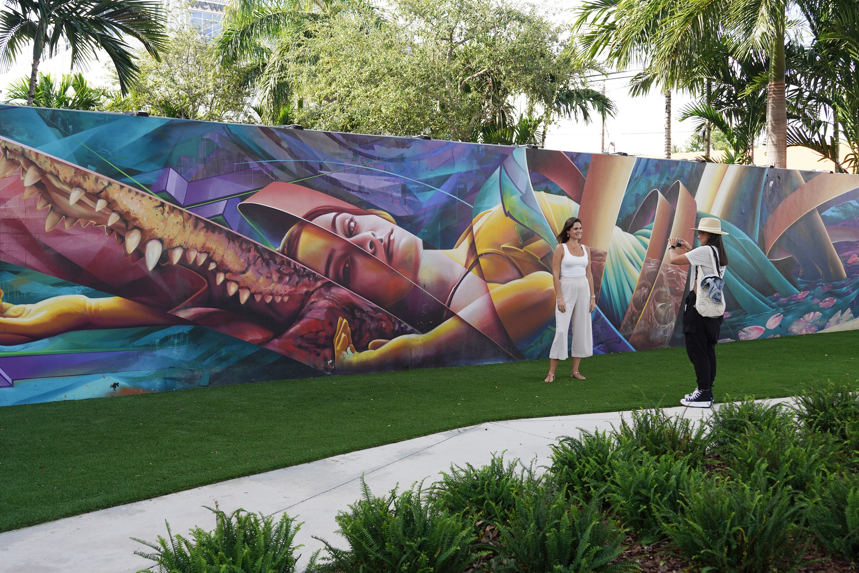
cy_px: 286
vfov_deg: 33.4
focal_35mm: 40
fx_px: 955
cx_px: 430
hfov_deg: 48.5
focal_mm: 40
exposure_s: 1/100
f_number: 6.3
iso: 100
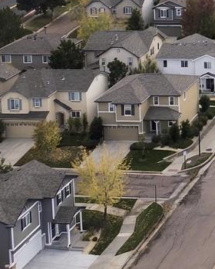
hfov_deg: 12.3
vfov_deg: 16.6
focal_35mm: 107
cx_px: 468
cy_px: -113
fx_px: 851
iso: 280
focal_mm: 8.7
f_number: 1.8
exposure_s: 1/2000
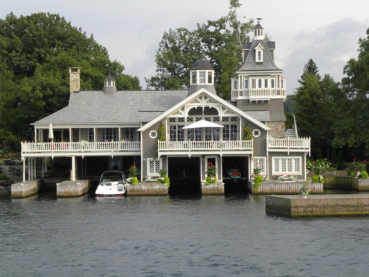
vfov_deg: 12.7
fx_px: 1247
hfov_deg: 16.8
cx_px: 184
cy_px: 138
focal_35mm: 117
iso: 64
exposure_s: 1/231
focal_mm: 20.8
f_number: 5
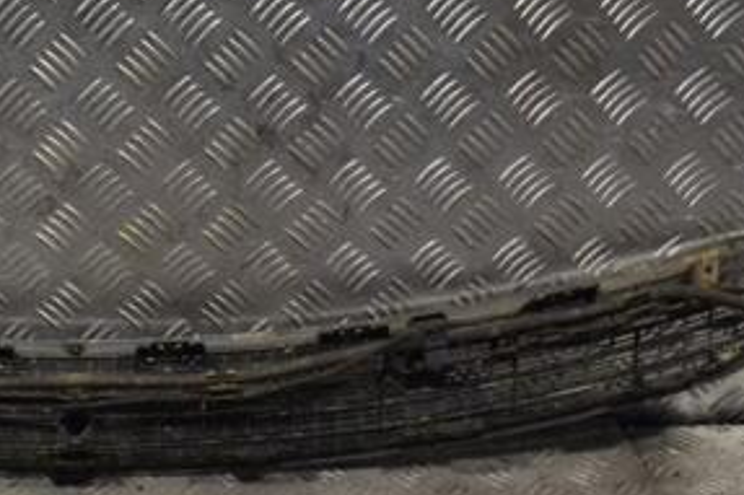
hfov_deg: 28.1
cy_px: 228
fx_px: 1425
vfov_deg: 19.7
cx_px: 67
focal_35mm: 69
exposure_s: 1/320
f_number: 9
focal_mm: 22
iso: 3200
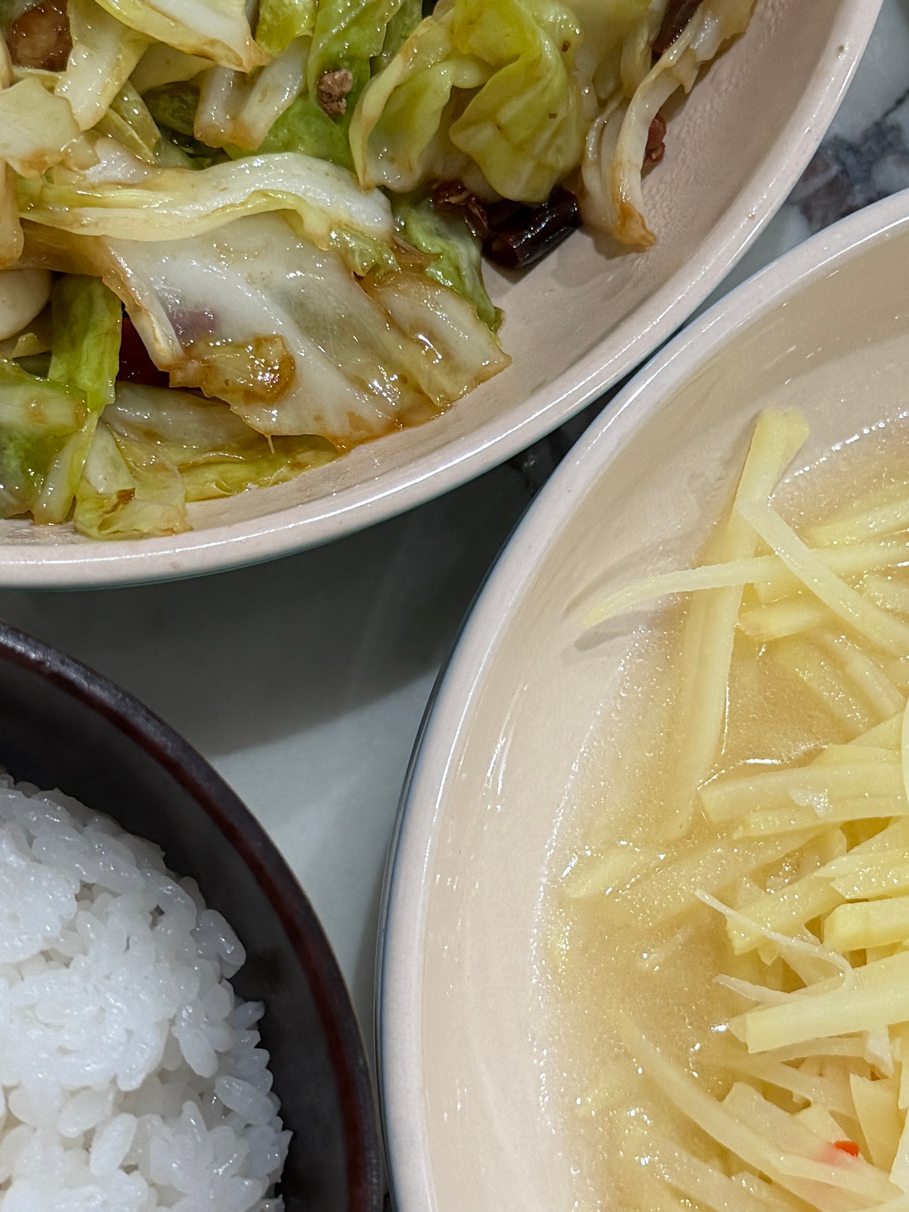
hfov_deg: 22.6
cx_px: 536
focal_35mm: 65
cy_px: 488
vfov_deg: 29.7
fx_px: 2276
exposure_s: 1/50
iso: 200
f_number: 1.78
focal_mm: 6.76
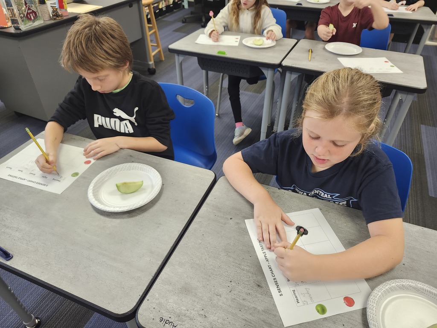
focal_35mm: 23
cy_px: 164
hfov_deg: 73.9
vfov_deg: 58.9
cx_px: 218
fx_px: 290
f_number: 1.8
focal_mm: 5.54
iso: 400
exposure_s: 1/120
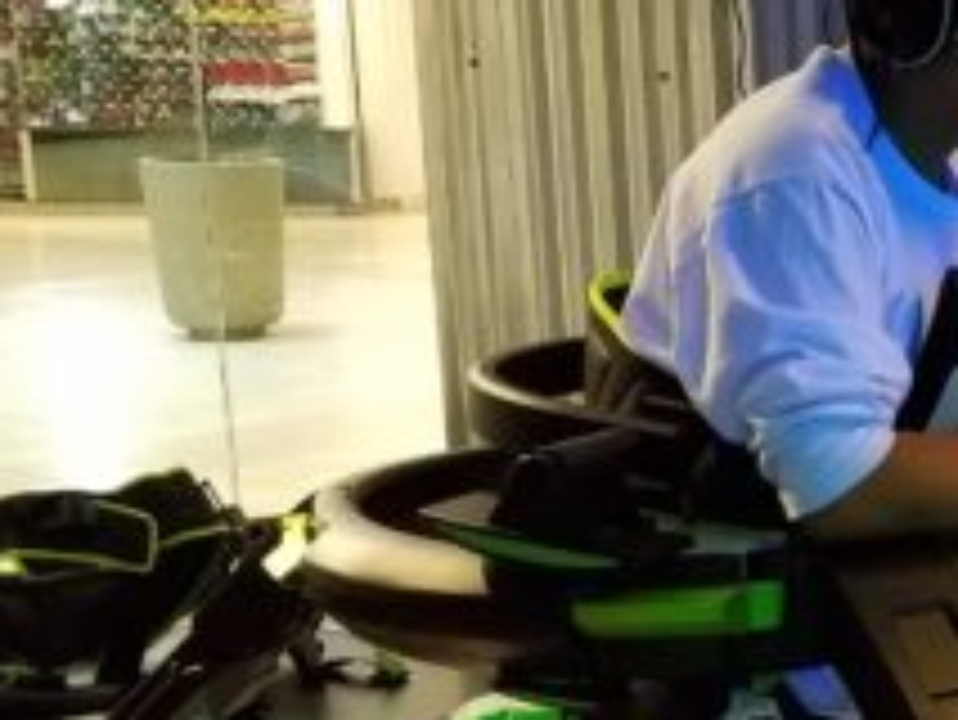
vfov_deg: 19.0
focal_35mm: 77
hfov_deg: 22.7
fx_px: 2132
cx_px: 1228
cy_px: 524
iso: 640
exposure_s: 1/40
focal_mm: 4.2
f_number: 1.7
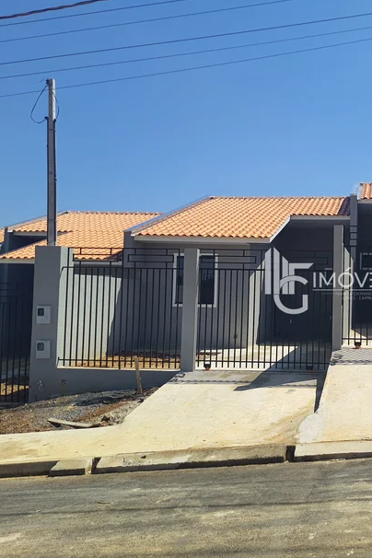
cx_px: 333
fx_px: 527
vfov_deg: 55.8
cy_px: 280
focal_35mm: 34
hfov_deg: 36.5
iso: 50
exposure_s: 1/1552
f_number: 1.8
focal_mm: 5.23
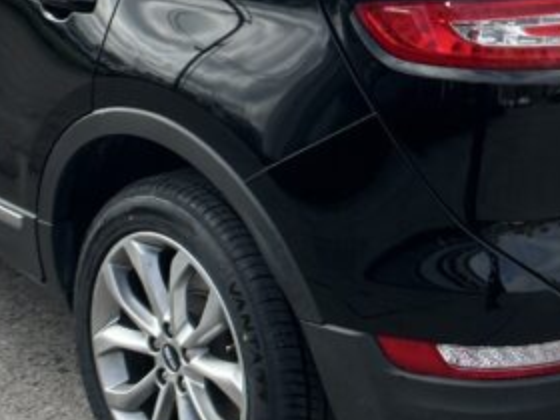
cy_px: -36
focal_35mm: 95
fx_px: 1537
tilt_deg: -10.7
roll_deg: -1.3
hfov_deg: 20.6
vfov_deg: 15.2
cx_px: 364
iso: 50
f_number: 1.5
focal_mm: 5.7
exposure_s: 1/3968
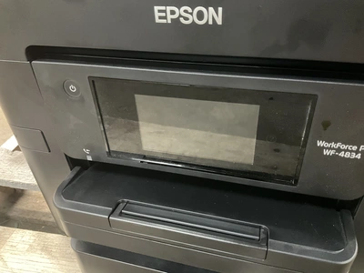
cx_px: 182
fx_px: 305
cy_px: 136
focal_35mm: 29
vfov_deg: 48.2
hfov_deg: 61.7
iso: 500
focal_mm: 3
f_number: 1.8
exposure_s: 1/24
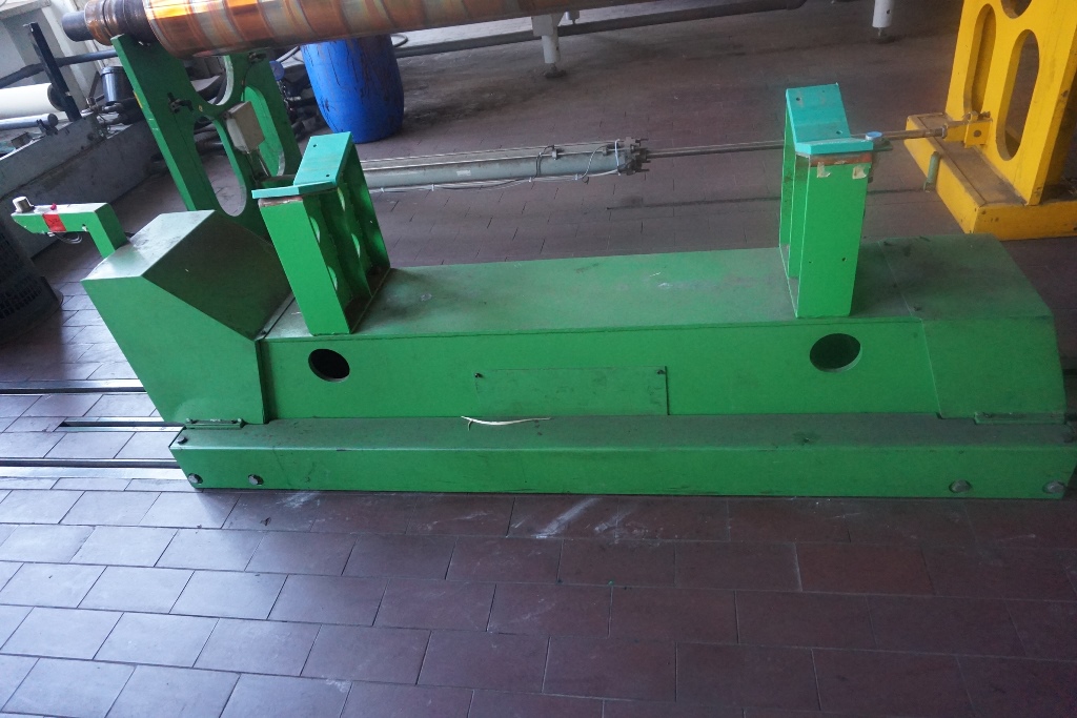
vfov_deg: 53.1
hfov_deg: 73.7
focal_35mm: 24
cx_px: 538
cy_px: 359
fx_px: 718
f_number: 3.5
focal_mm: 16
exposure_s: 1/160
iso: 2500
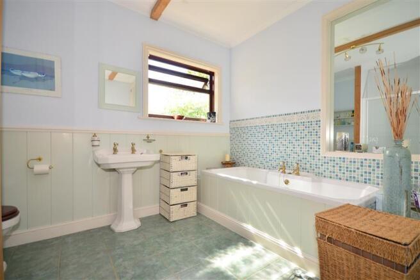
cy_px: 140
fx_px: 192
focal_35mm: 16
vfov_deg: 72.0
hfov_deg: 95.0
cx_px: 210
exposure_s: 1/80
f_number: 5
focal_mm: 11
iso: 200
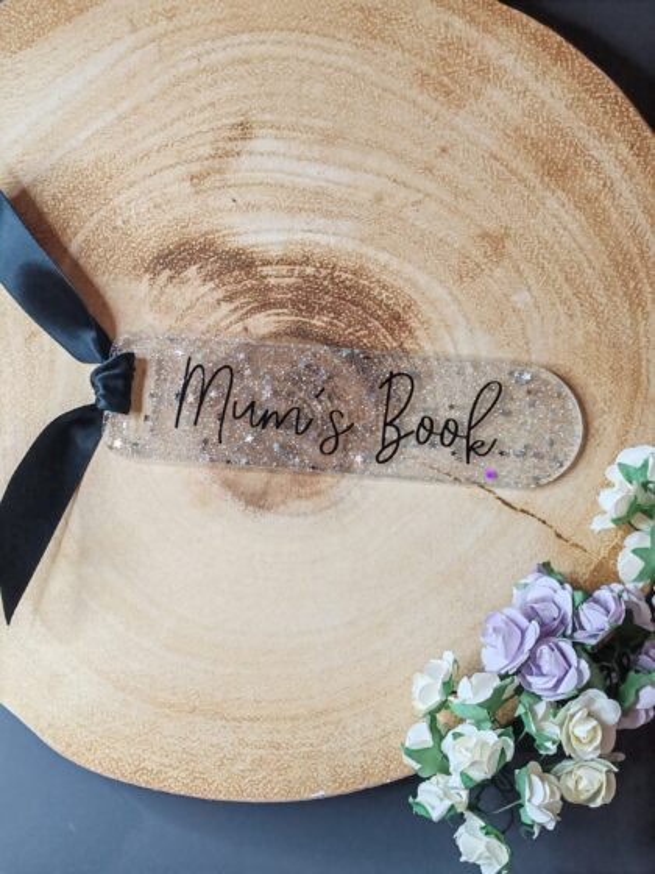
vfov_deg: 35.5
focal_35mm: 54
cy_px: 437
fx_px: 1362
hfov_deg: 27.0
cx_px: 328
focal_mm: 6.12
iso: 1250
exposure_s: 1/100
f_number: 1.9
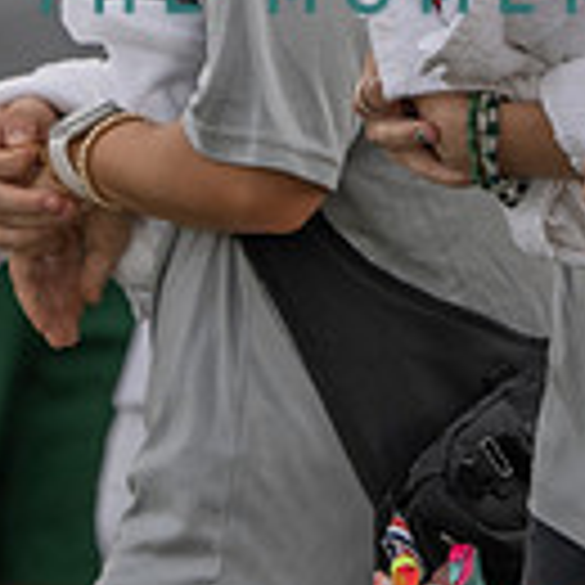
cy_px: -205
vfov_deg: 1.7
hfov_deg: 1.7
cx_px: 562
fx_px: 19980
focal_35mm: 1045
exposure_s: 1/500
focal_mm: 276
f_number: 5.6
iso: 640
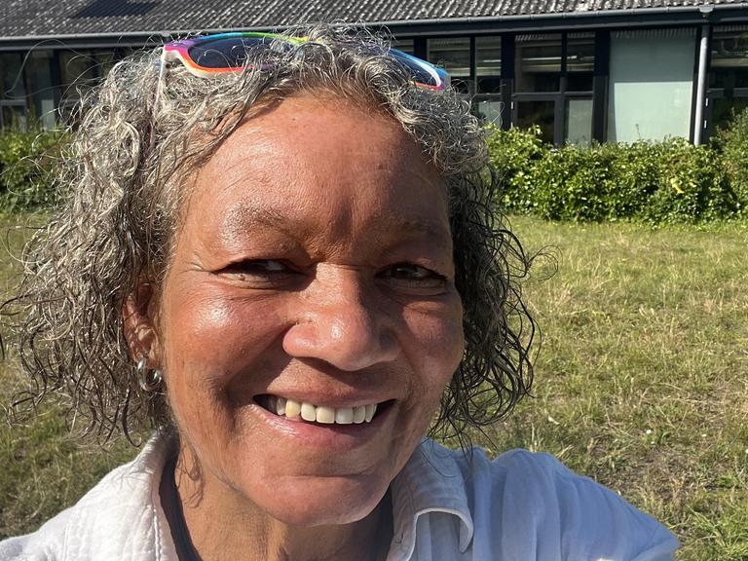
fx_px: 648
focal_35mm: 30
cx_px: 374
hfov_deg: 60.0
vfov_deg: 46.8
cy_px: 280
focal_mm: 2.71
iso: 32
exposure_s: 1/844
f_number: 2.2
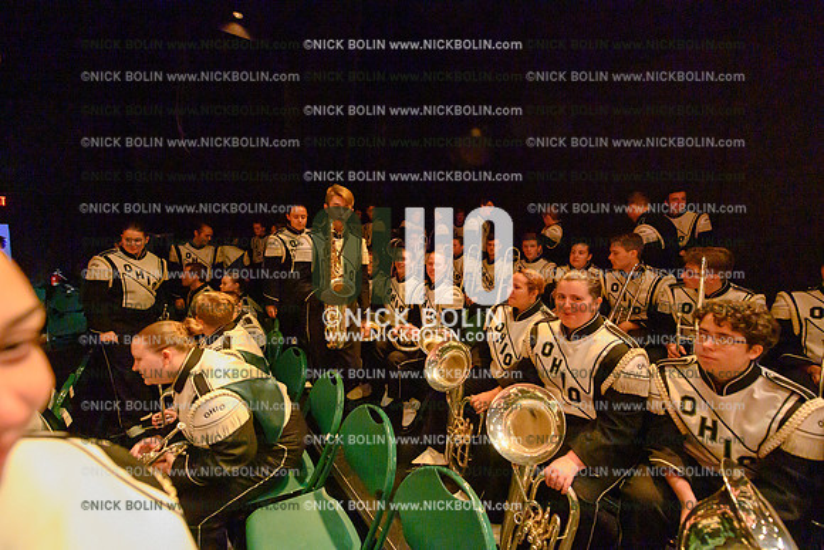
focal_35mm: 14
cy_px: 275
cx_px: 412
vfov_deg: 81.2
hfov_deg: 104.2
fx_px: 321
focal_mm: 14
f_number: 2.8
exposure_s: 1/100
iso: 25600
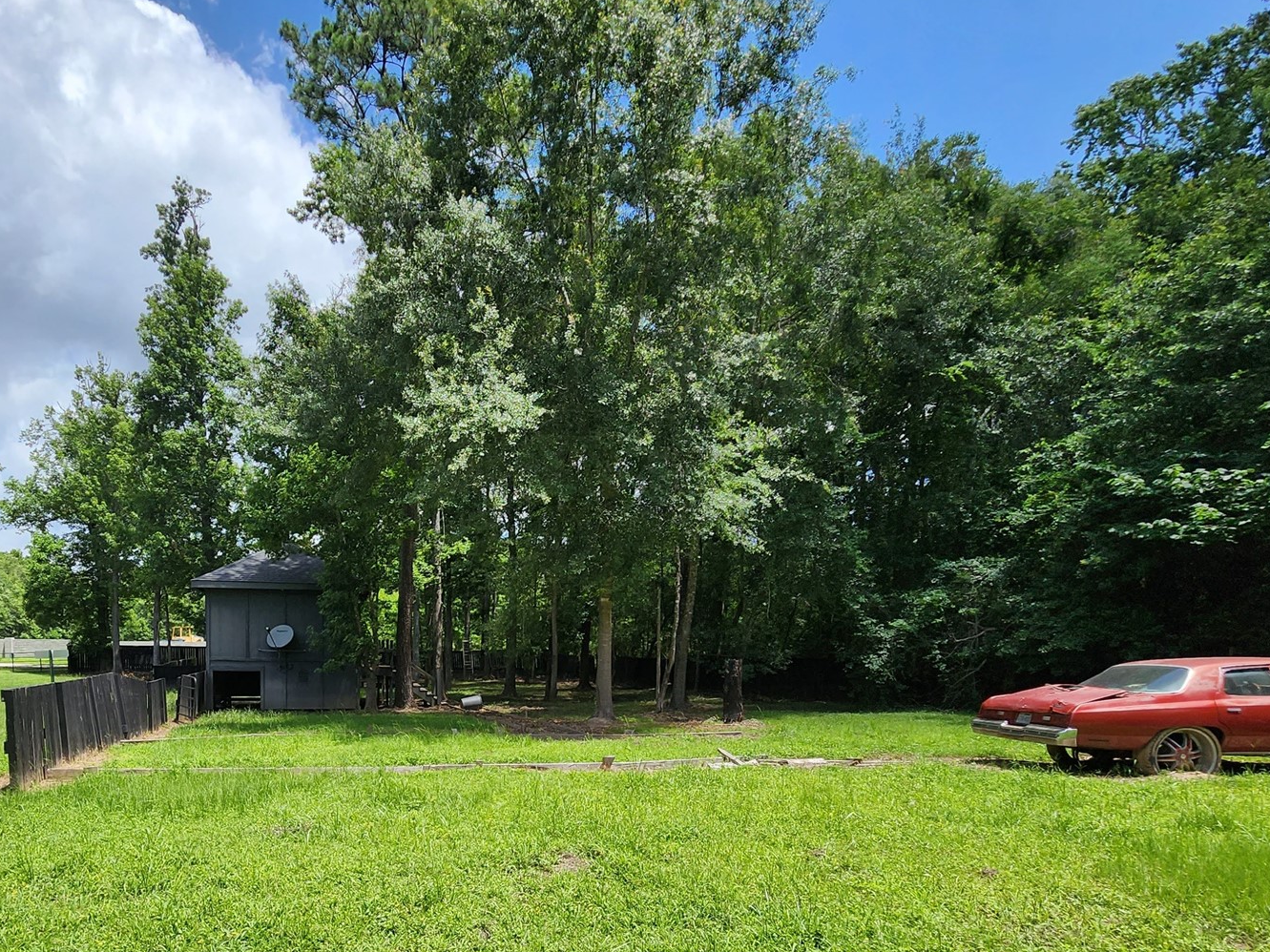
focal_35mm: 20
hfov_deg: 79.8
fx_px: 734
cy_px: 699
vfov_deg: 62.6
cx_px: 455
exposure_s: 1/1799
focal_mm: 2.2
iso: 50
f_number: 2.2
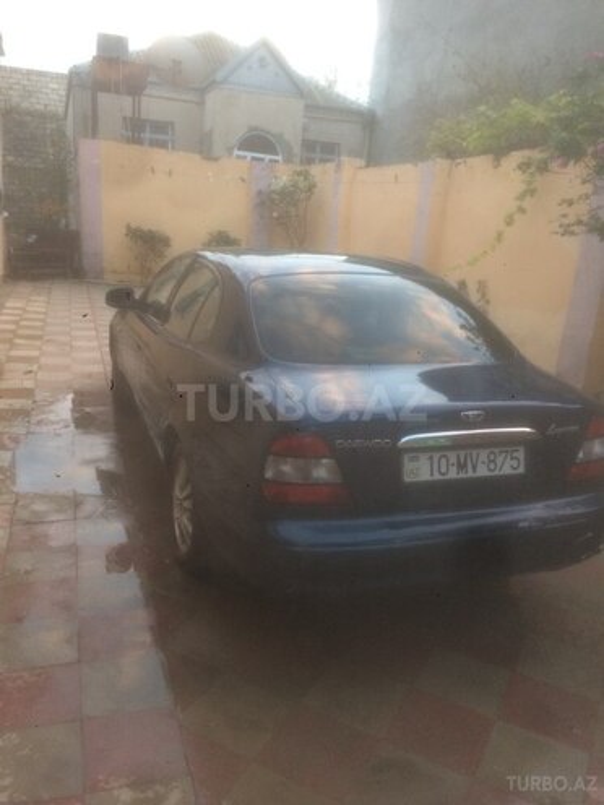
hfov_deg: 48.2
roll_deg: -2.3
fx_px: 675
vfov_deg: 61.7
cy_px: 402
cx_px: 302
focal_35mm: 29
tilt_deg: -19.1
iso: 64
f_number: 2.2
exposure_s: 1/33
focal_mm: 4.15
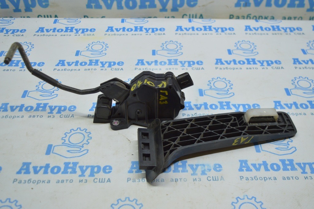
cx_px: 157
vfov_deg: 33.0
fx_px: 353
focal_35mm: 40
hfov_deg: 48.0
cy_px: 104
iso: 400
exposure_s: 1/80
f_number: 4
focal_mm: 27
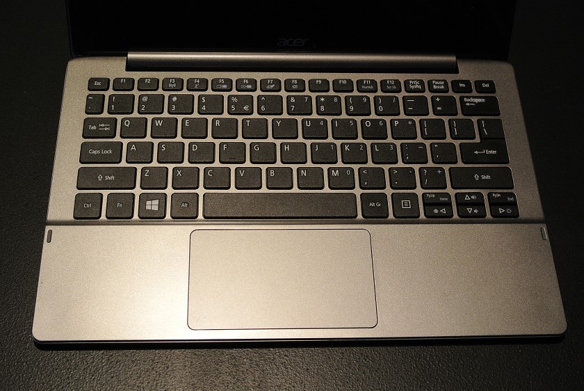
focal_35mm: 47
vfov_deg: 28.7
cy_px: 196
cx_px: 292
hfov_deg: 41.9
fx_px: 763
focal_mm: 17.5
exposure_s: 1/125
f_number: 4.5
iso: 320
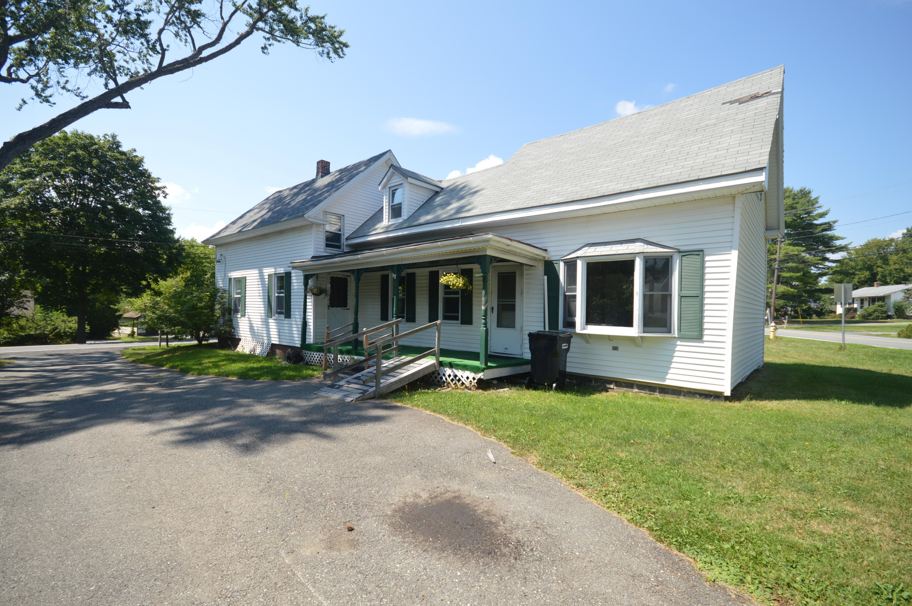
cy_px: 303
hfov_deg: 100.4
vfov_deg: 77.2
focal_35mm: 15
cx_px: 456
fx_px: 380
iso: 100
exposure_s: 1/200
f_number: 7.1
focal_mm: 10
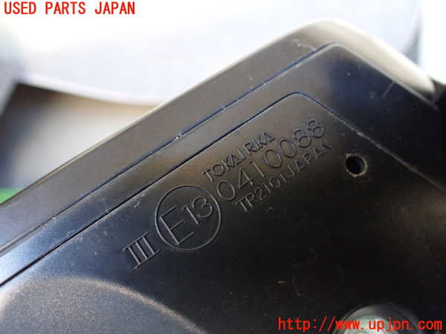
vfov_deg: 46.8
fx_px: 387
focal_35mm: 30
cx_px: 223
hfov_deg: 60.0
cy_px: 167
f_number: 2.3
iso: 800
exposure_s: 1/100
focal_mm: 5.4
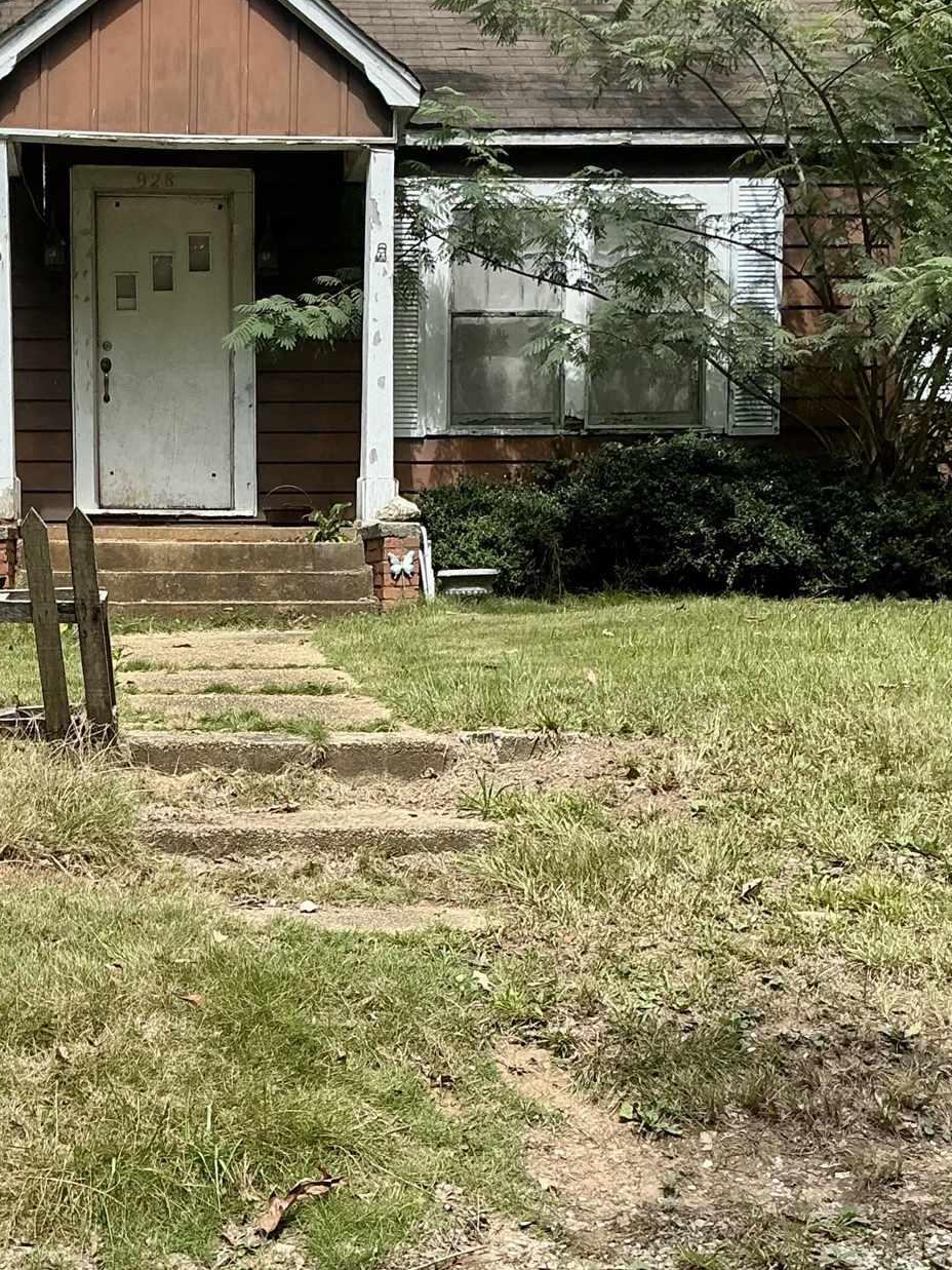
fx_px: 1980
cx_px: 205
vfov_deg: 35.5
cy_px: 729
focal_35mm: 54
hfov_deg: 26.6
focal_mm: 3
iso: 25
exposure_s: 1/613
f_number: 1.8
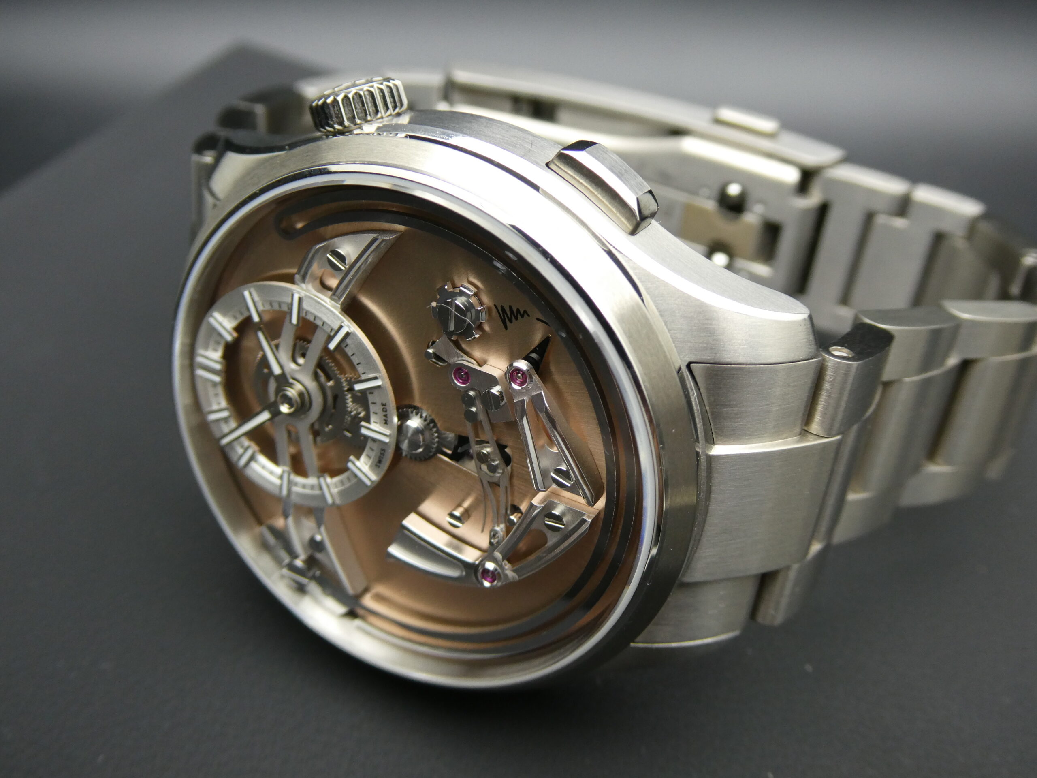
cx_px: 518
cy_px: 389
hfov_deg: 46.8
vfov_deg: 36.0
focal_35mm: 40
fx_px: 1198
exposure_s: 1/80
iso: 200
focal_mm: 7.2
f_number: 3.8
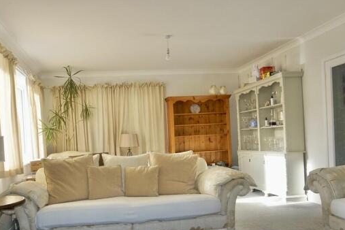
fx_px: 297
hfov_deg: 60.0
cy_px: 147
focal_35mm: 31
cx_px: 145
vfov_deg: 41.9
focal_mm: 16
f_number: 4
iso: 100
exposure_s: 1/80
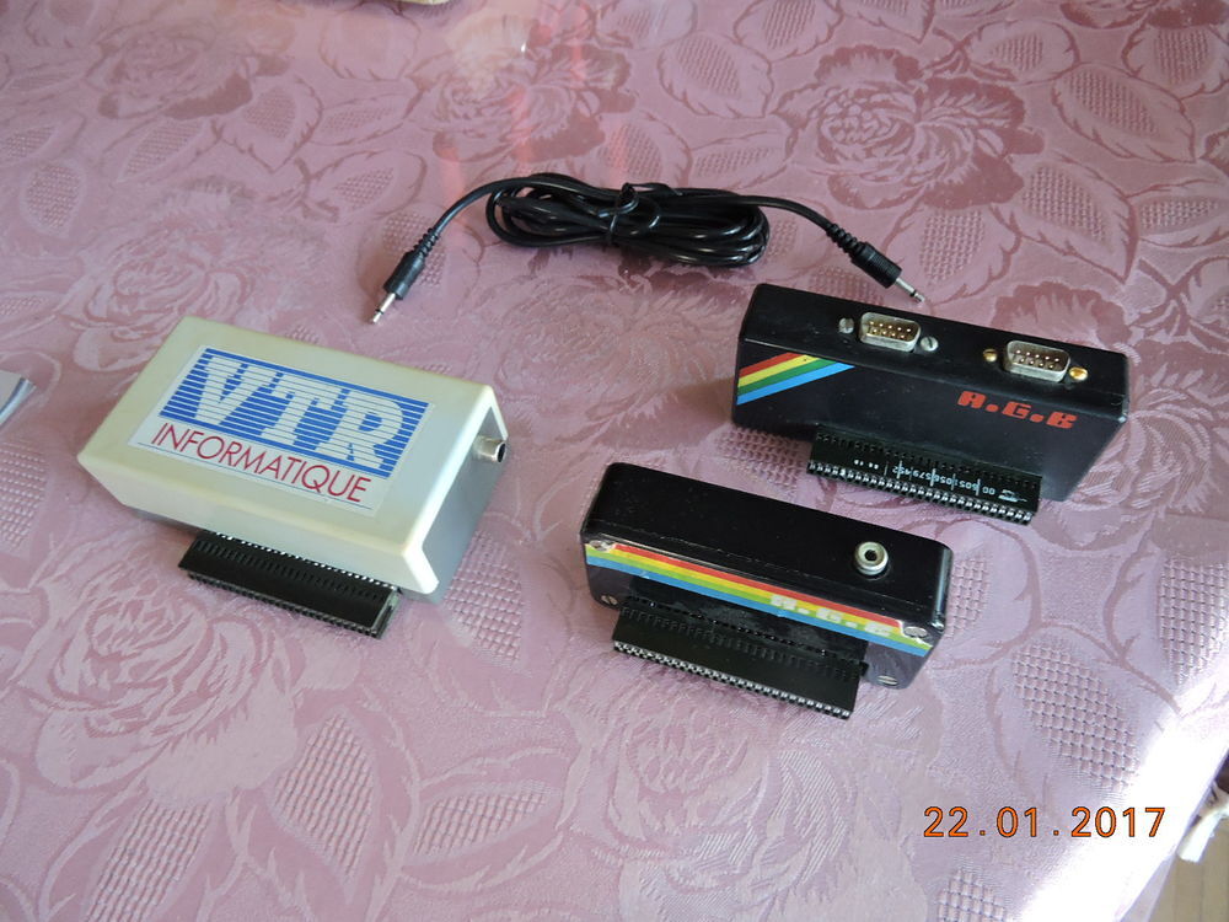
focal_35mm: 24
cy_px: 461
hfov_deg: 71.6
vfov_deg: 56.8
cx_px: 614
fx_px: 852
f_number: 3.3
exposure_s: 1/25
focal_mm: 4.3
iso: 400
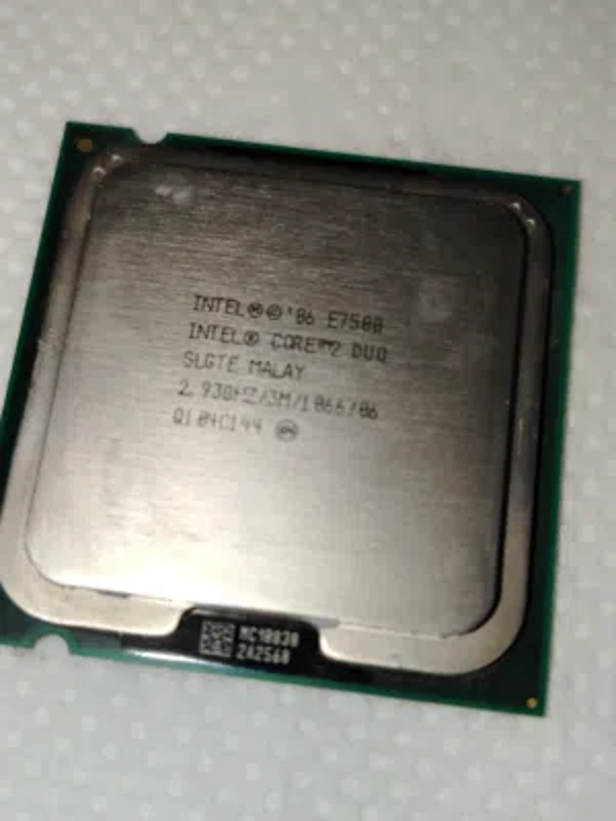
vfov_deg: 43.9
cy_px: 410
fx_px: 1020
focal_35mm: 43
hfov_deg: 33.6
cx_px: 308
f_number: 1.75
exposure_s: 1/100
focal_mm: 5.25
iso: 75
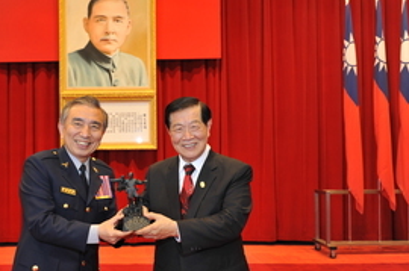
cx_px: 130
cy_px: 151
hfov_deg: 44.7
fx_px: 488
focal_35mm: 43
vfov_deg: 31.0
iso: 1250
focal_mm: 29
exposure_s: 1/60
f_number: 4.5
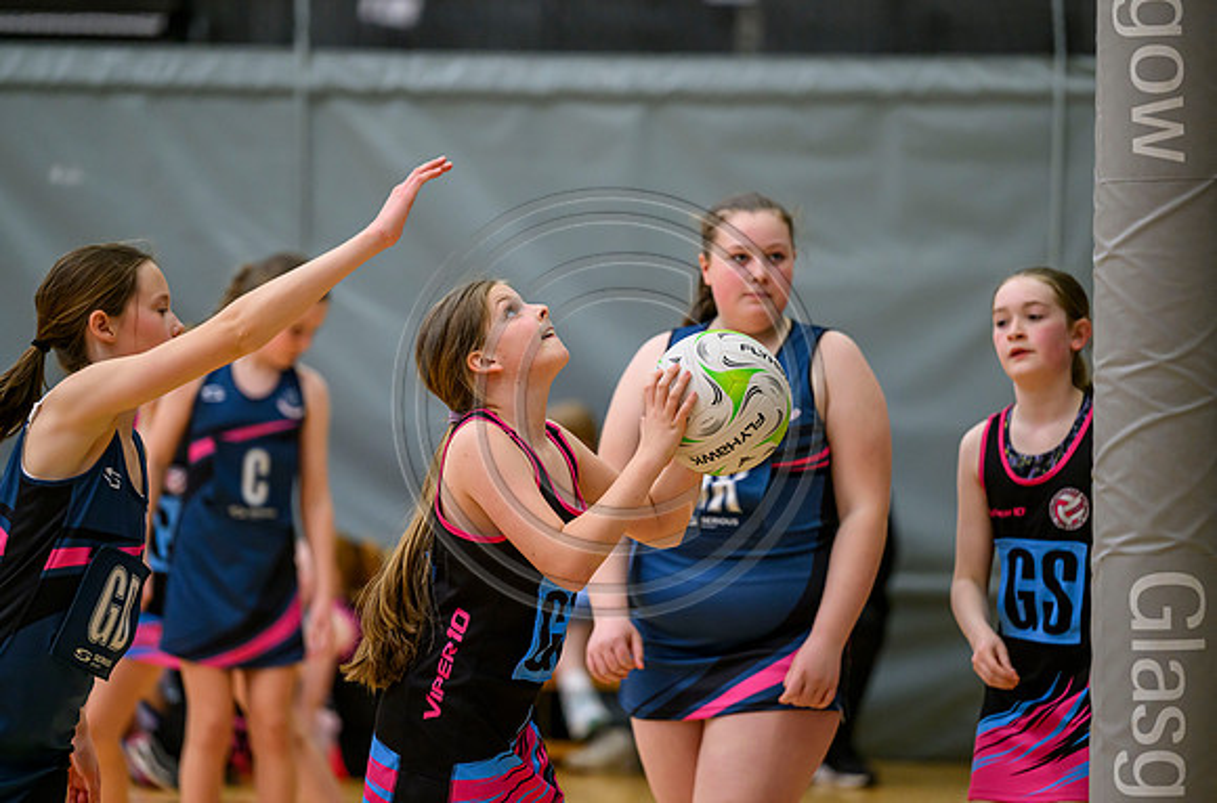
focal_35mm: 182
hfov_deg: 11.4
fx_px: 6118
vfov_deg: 7.5
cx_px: 609
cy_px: 402
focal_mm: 180
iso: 3200
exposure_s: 1/1250
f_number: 3.2
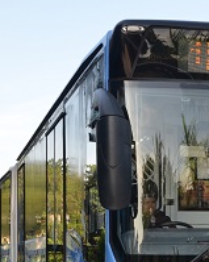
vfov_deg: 18.3
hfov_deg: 14.7
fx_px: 805
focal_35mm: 104
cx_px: 179
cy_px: 219
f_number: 7.1
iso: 320
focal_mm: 28
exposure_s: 1/200
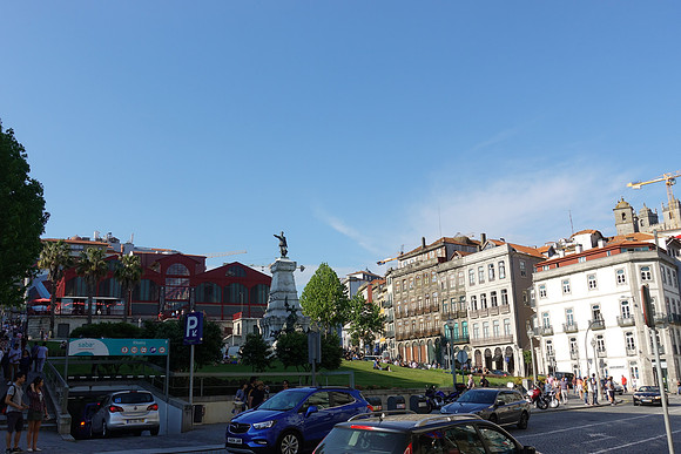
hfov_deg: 57.2
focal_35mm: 33
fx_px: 624
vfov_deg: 40.0
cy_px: 227
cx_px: 340
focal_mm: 12.2
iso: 125
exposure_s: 1/500
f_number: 5.6
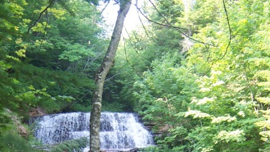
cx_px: 103
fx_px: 530
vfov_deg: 15.6
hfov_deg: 28.5
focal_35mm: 74
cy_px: 189
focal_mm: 5.6
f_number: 2.8
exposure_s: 1/60
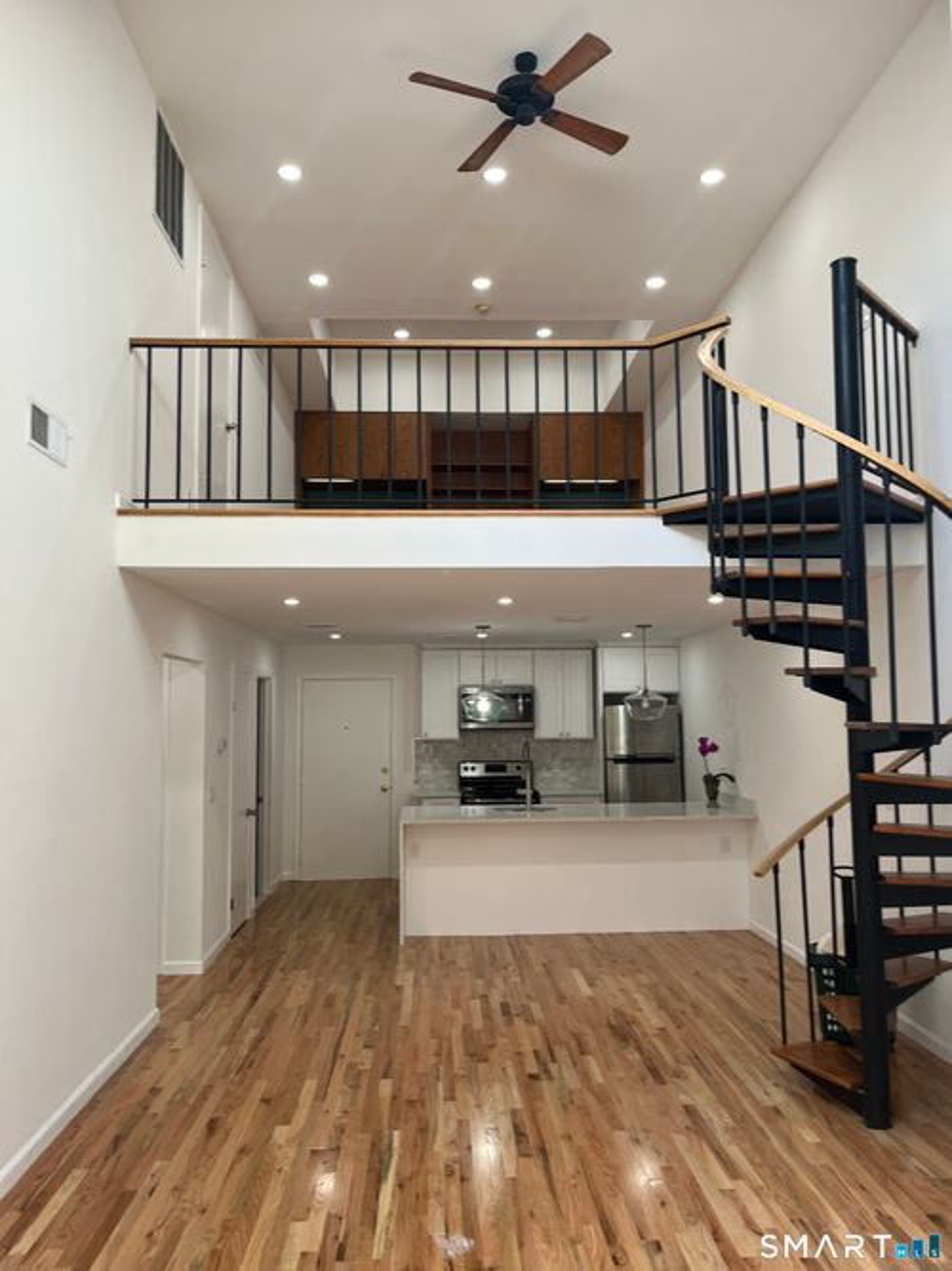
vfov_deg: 67.3
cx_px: 476
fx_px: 954
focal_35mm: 26
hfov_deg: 53.0
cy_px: 636
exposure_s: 1/120
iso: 64
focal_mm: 5.1
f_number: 1.6
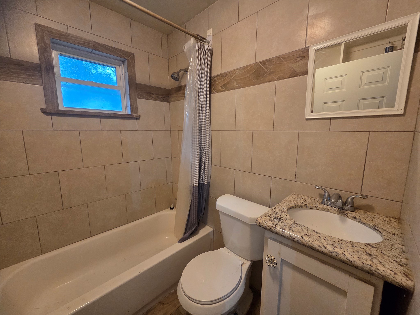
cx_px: 210
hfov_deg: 106.2
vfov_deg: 89.9
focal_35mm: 13
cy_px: 158
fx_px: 158
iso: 320
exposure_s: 1/60
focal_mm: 2.2
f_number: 2.2
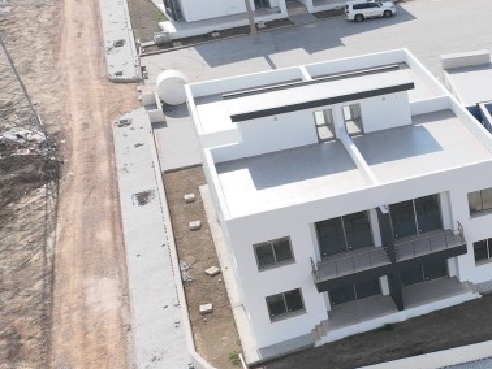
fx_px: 924
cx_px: 642
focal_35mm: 65
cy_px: 200
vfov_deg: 22.6
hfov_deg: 25.6
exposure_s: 1/2500
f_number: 2.8
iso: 270
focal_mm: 12.29
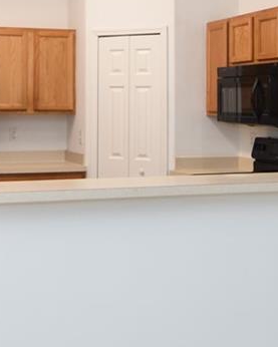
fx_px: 668
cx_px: 97
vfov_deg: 29.0
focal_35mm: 65
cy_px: 120
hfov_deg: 23.4
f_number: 4
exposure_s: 1/60
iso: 250
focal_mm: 10
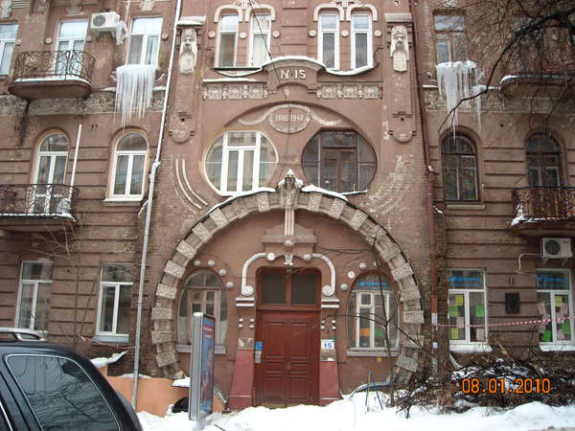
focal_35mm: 35
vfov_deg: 40.7
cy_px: 216
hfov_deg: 52.6
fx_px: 581
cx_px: 288
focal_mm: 5.7
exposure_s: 1/61
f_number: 2.8
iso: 64
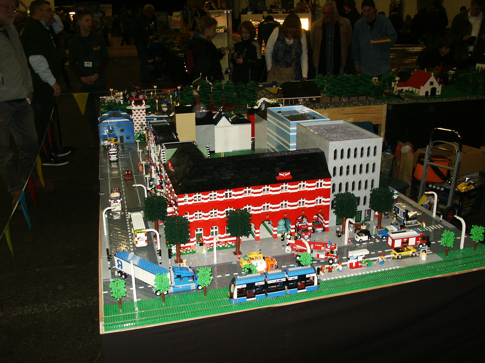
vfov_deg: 40.7
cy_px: 182
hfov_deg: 52.6
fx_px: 490
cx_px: 242
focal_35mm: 35
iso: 200
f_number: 3
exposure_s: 1/45
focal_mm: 7.2
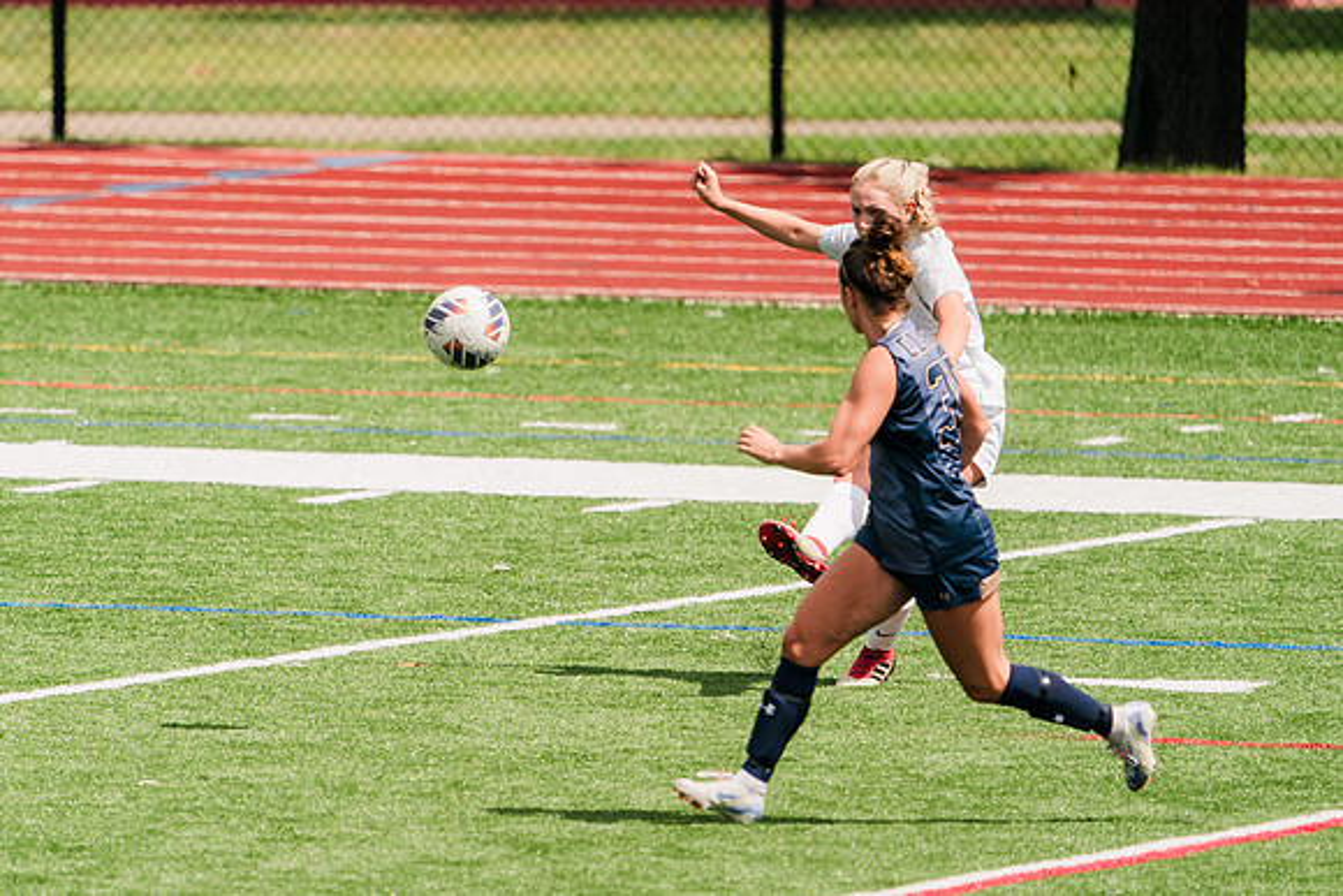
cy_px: 526
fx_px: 27591
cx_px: 528
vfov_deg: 1.9
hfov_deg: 2.8
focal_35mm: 739
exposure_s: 1/1600
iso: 250
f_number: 6.3
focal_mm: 600
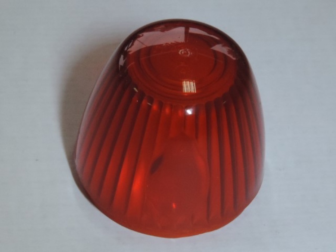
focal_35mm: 185
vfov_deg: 8.0
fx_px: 1796
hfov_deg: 10.7
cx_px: 168
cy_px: 126
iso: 400
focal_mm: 33
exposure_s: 1/125
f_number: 4.6
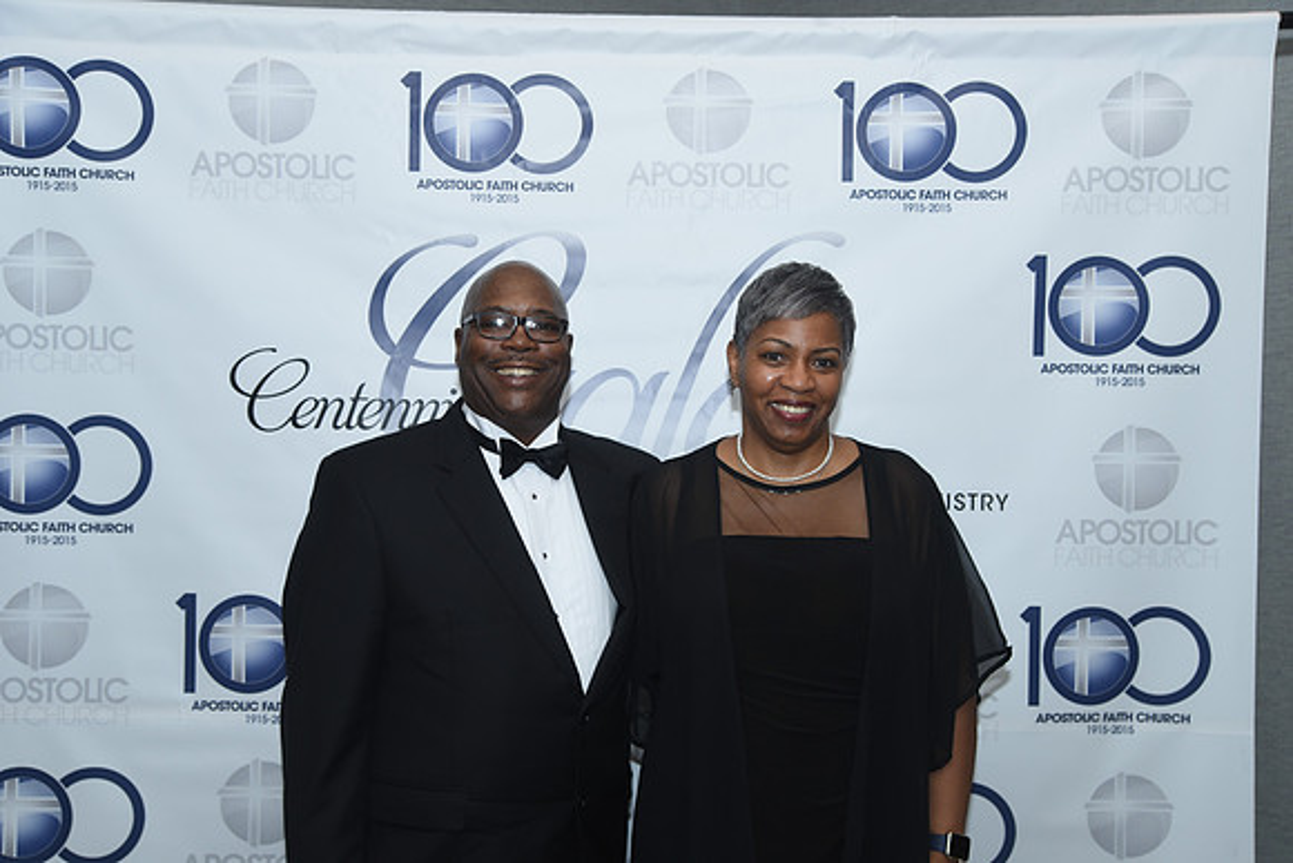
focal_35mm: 48
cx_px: 646
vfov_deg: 28.1
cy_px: 432
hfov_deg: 41.1
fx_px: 1724
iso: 500
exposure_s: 1/100
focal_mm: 48
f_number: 5
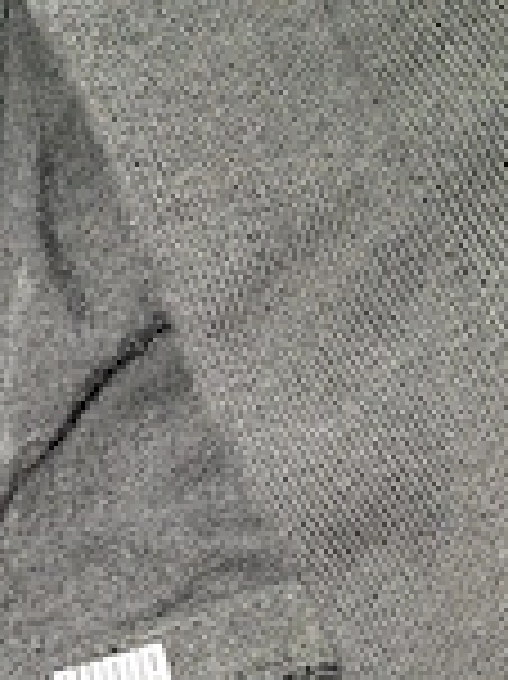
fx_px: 1195
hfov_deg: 23.4
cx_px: 54
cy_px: 657
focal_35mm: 61
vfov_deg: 29.8
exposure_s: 1/100
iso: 100
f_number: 1.8
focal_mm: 5.54
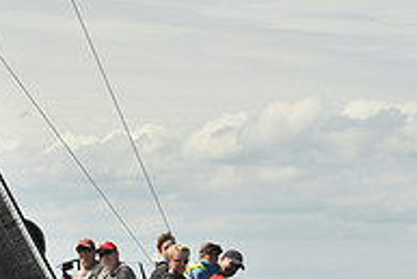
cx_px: 132
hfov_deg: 4.6
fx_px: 5228
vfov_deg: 3.1
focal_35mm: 451
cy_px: 328
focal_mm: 150
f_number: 9
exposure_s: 1/800
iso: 250
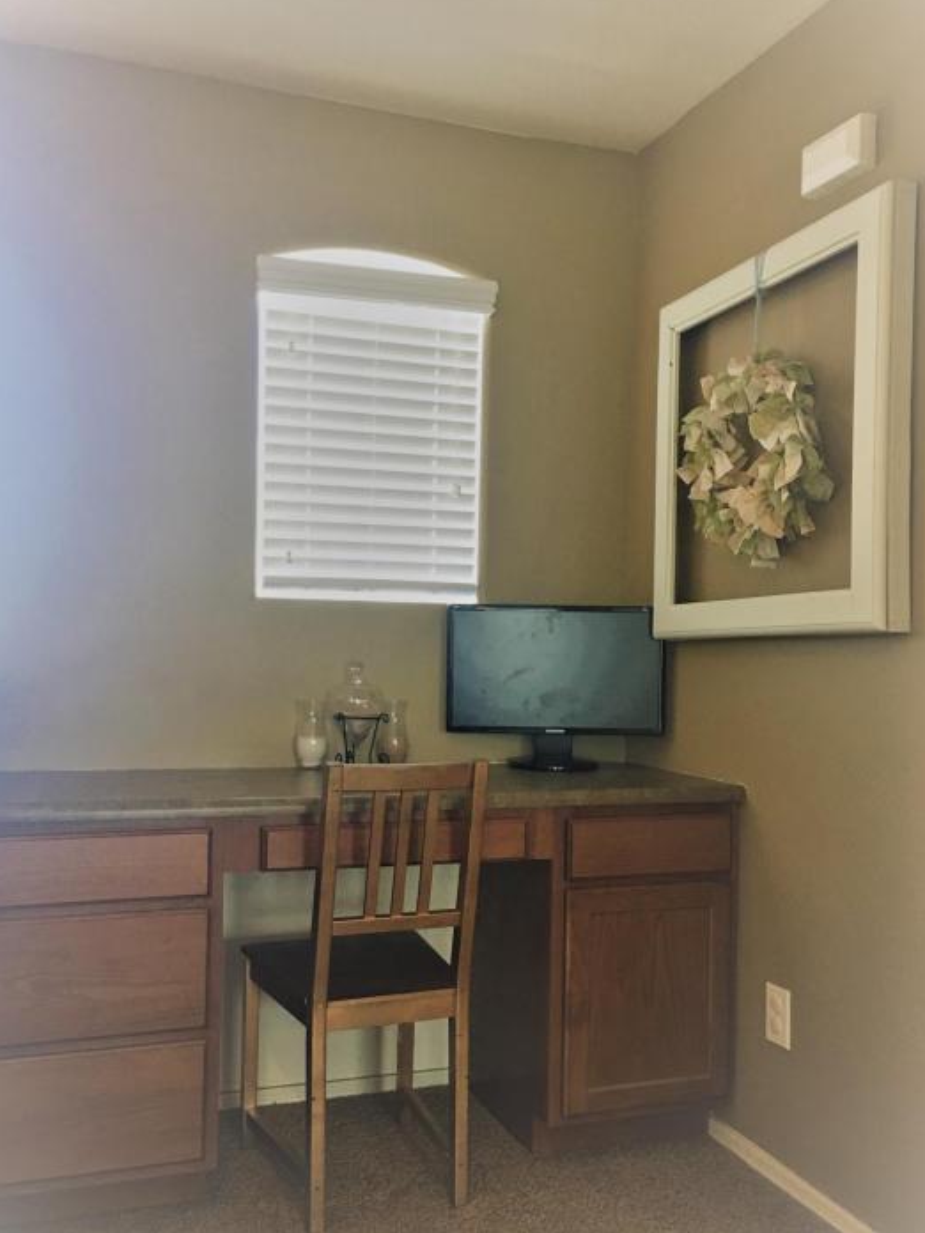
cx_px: 447
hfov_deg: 44.2
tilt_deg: -0.2
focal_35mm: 32
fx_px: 1140
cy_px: 668
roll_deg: -1.1
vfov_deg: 56.7
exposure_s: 1/15
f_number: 2.2
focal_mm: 4.15
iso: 50
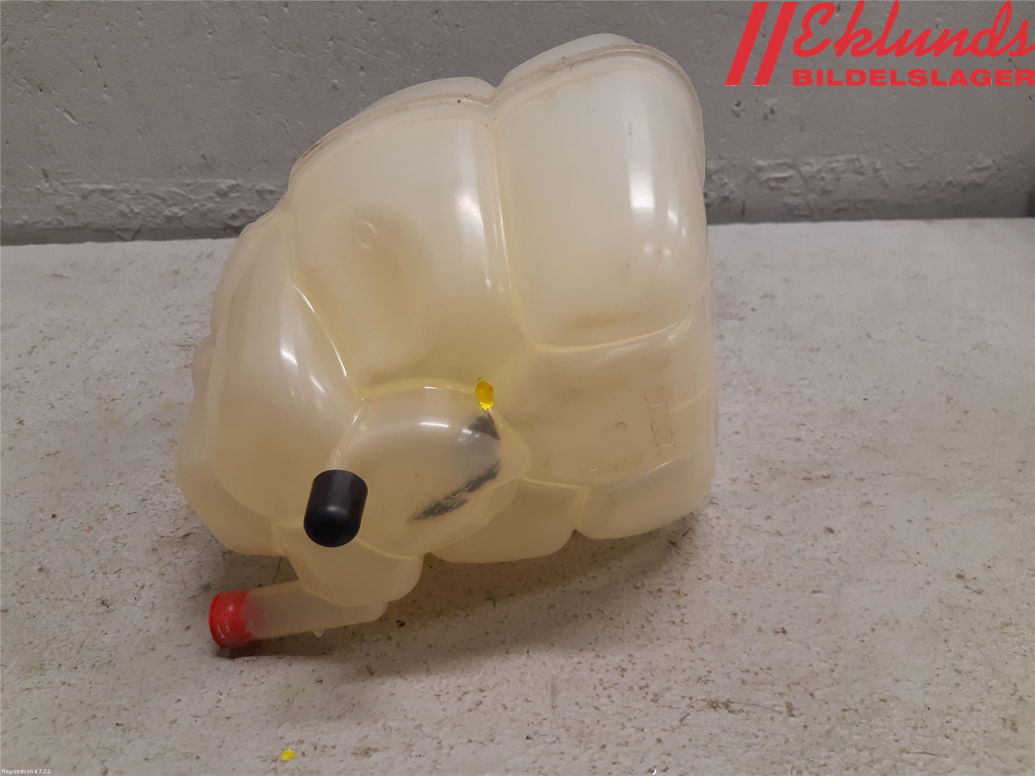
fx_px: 777
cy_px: 388
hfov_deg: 67.3
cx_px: 518
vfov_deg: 53.1
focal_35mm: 26
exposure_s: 1/50
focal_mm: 3.93
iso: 125
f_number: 1.7
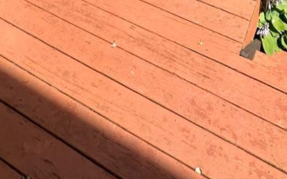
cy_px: -293
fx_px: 407
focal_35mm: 52
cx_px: 199
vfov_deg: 13.5
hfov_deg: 38.3
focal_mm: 2.22
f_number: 2.2
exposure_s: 1/1043
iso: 40
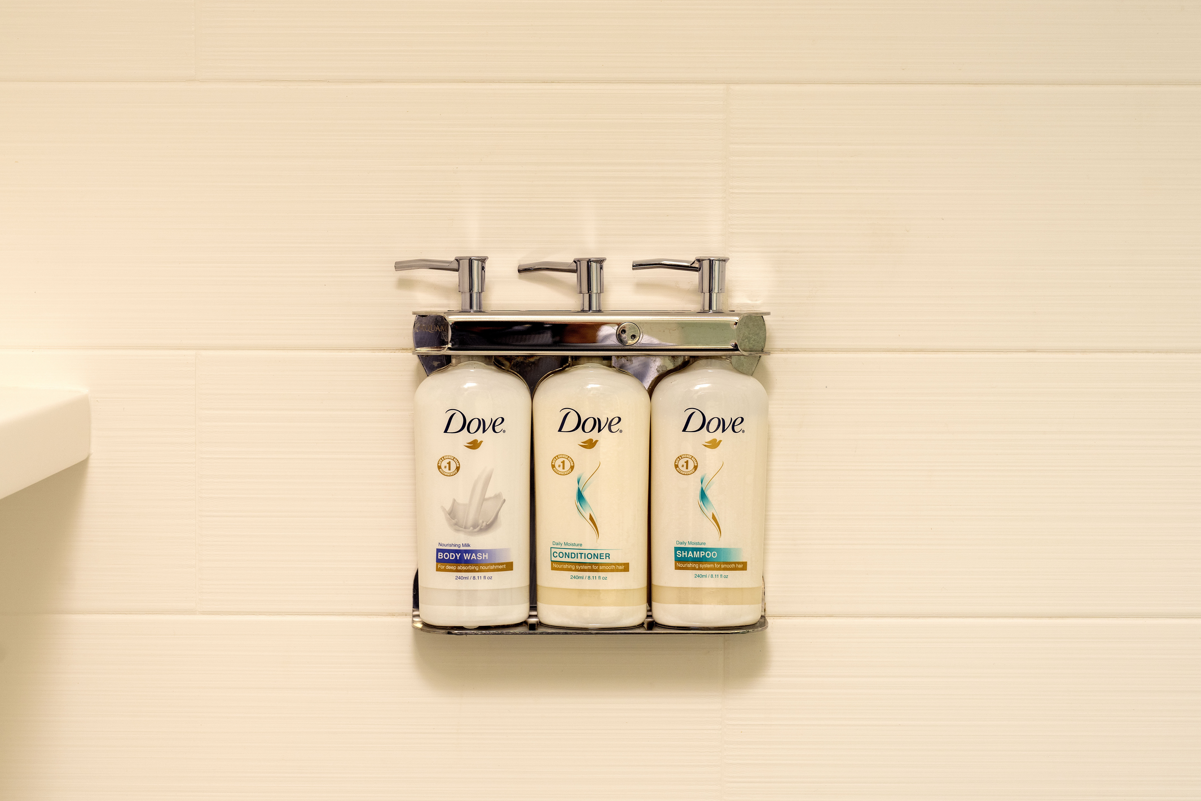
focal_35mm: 64
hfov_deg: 31.4
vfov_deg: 21.2
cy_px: 330
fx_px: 2135
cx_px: 508
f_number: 7.1
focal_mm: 50
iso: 250
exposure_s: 1/125
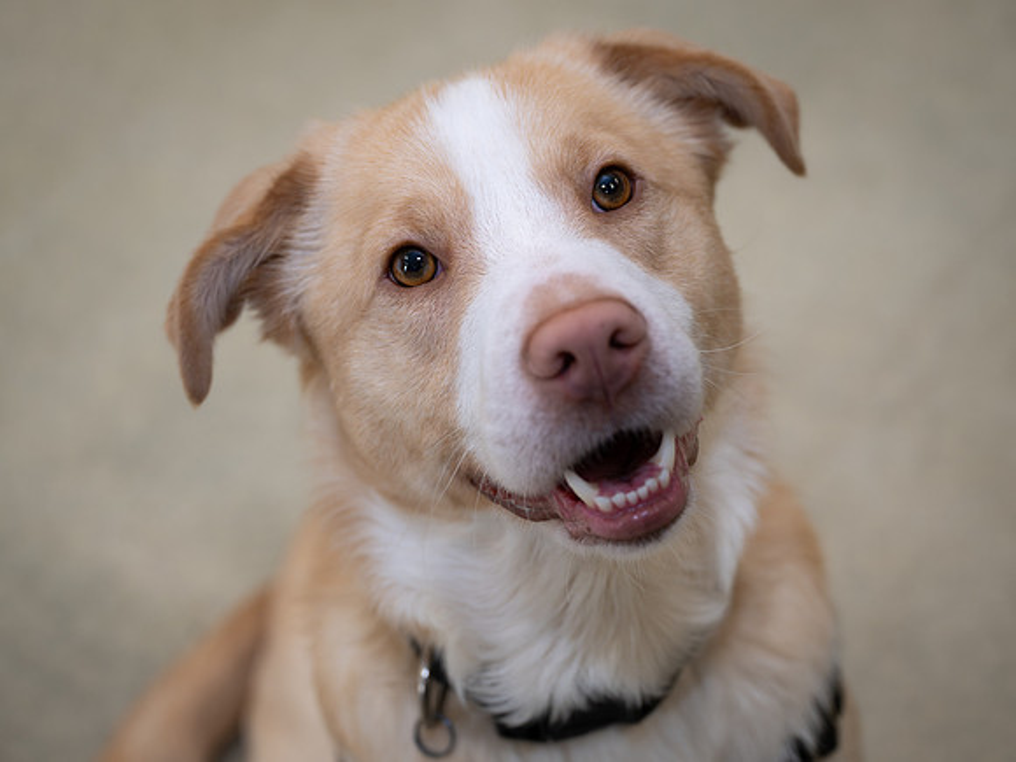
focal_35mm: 74
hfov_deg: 26.4
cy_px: 336
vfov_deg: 20.0
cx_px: 596
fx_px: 2165
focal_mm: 61
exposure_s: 1/250
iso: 400
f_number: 3.5
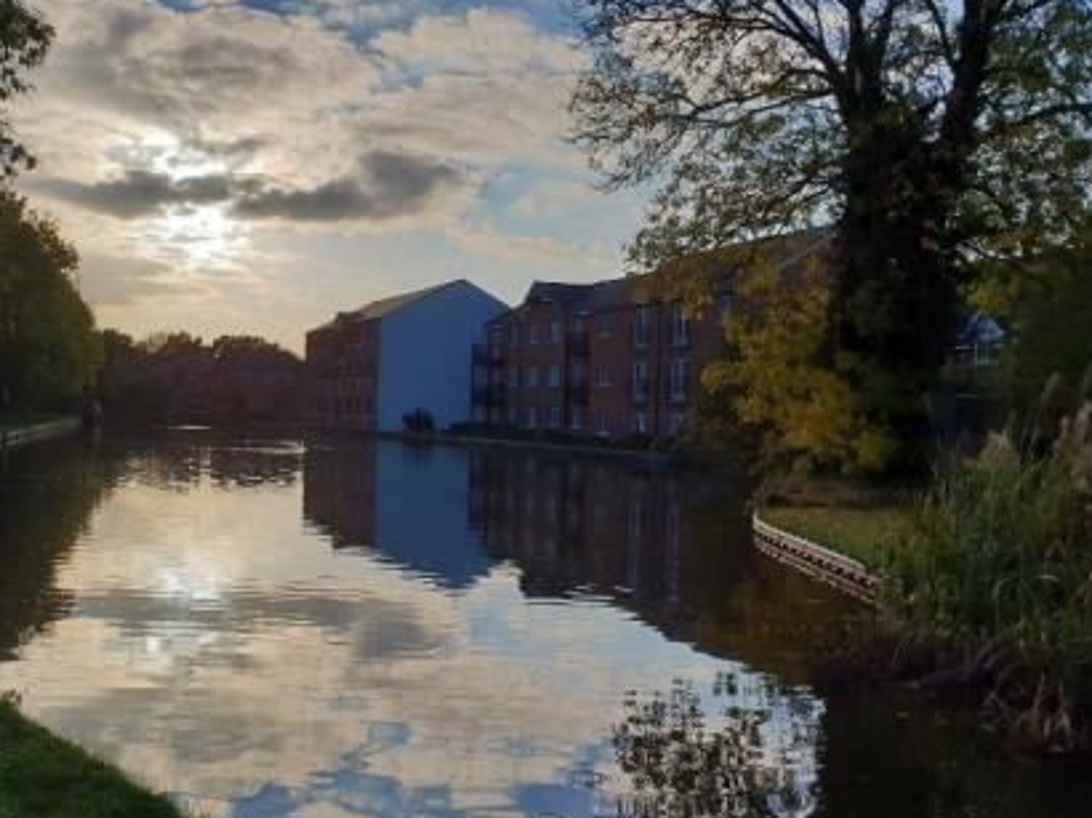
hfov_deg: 50.0
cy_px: 457
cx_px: 475
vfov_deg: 38.6
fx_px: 1167
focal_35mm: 37
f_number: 2.4
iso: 50
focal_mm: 4.3
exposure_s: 1/1603
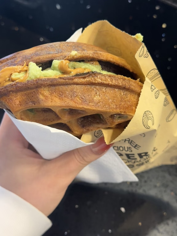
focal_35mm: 48
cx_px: 88
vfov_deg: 39.7
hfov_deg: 30.3
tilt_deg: -47.7
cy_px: 118
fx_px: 327
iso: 160
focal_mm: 6.86
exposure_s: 1/60
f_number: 1.78
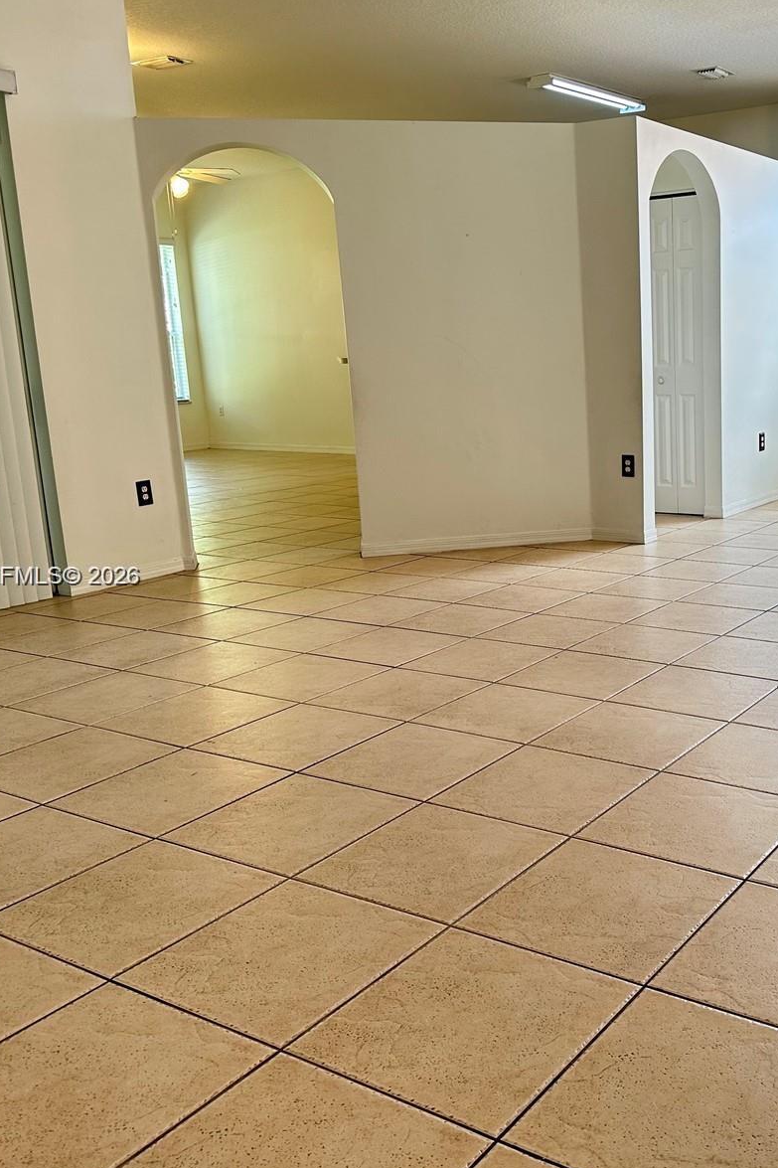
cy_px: 578
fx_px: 1102
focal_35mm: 34
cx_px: 625
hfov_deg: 37.5
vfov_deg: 55.8
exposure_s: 1/60
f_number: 1.78
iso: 125
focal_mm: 6.86
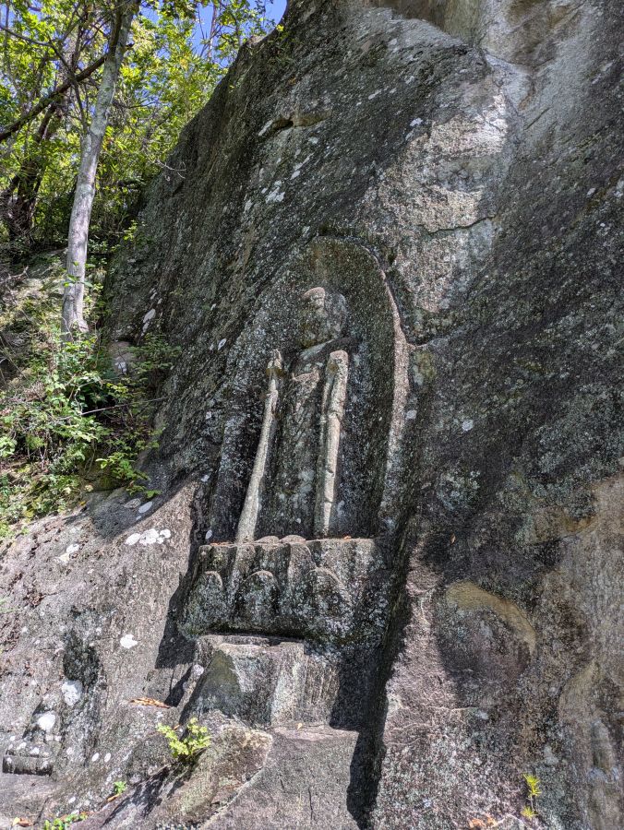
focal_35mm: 25
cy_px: 415
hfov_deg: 54.9
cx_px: 312
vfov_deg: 69.4
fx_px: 600
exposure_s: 1/428
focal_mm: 5.43
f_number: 1.89
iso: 45
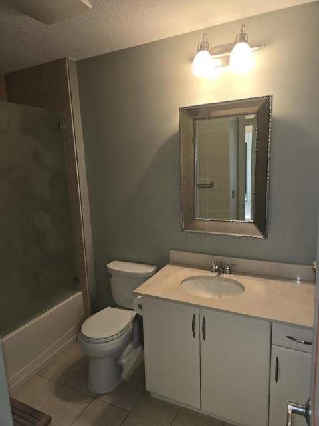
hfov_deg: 58.9
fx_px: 283
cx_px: 160
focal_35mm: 23
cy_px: 213
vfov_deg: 73.9
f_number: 1.7
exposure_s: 1/60
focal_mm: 6.3
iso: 80
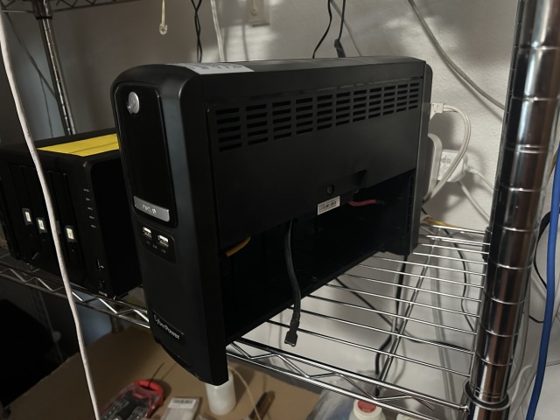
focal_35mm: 24
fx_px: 388
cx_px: 280
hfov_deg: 71.6
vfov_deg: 56.8
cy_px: 210
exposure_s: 1/30
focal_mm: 6.86
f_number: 1.78
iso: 1250
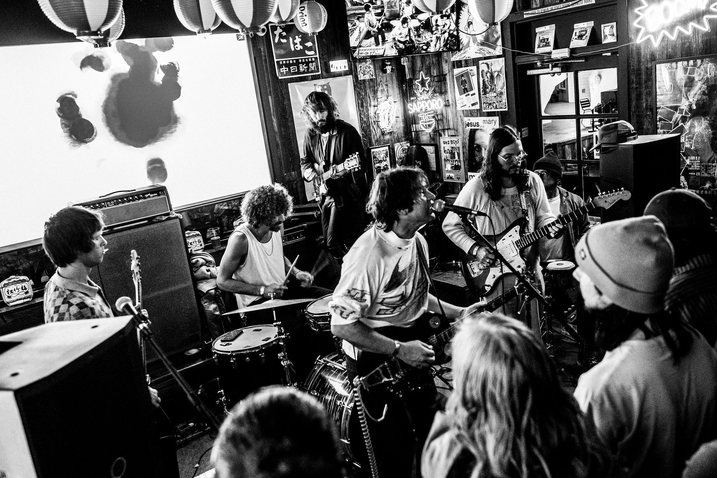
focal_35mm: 29
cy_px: 233
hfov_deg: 63.3
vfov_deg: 44.7
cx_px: 366
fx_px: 581
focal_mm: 18
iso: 3200
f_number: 2
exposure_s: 1/80
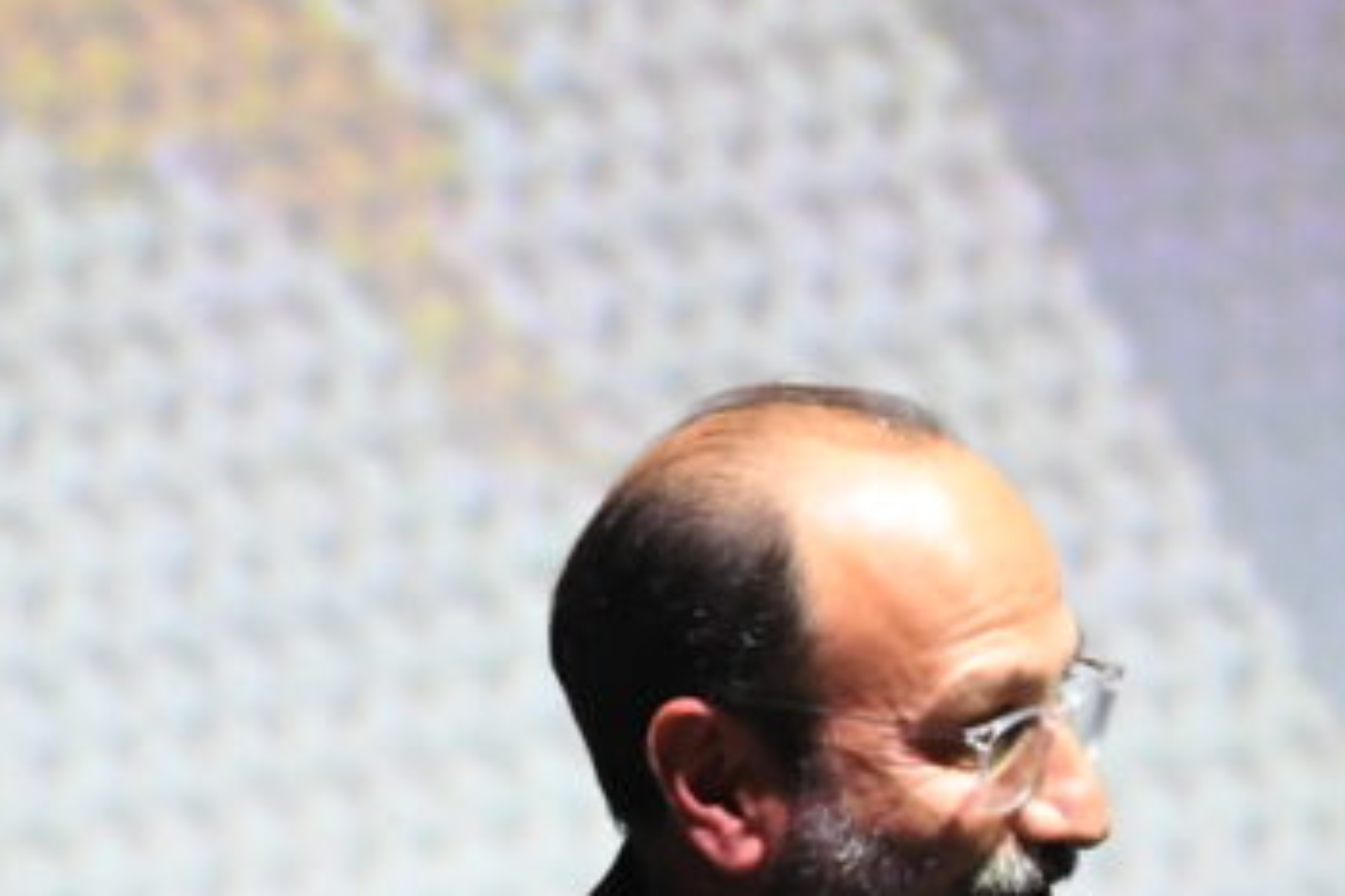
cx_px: 1644
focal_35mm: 584
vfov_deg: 2.4
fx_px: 21817
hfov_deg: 3.5
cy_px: 1074
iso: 4000
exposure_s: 1/250
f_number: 4
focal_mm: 200
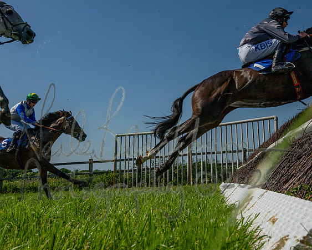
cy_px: 105
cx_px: 154
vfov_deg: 40.9
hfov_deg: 50.1
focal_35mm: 36
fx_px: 334
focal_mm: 24
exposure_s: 1/2000
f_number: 9
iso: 400
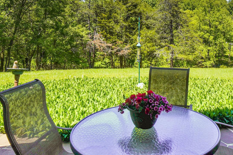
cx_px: 156
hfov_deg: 54.6
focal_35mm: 34
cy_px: 31
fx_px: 220
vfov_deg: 37.5
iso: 100
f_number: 8
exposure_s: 1/125
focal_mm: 18
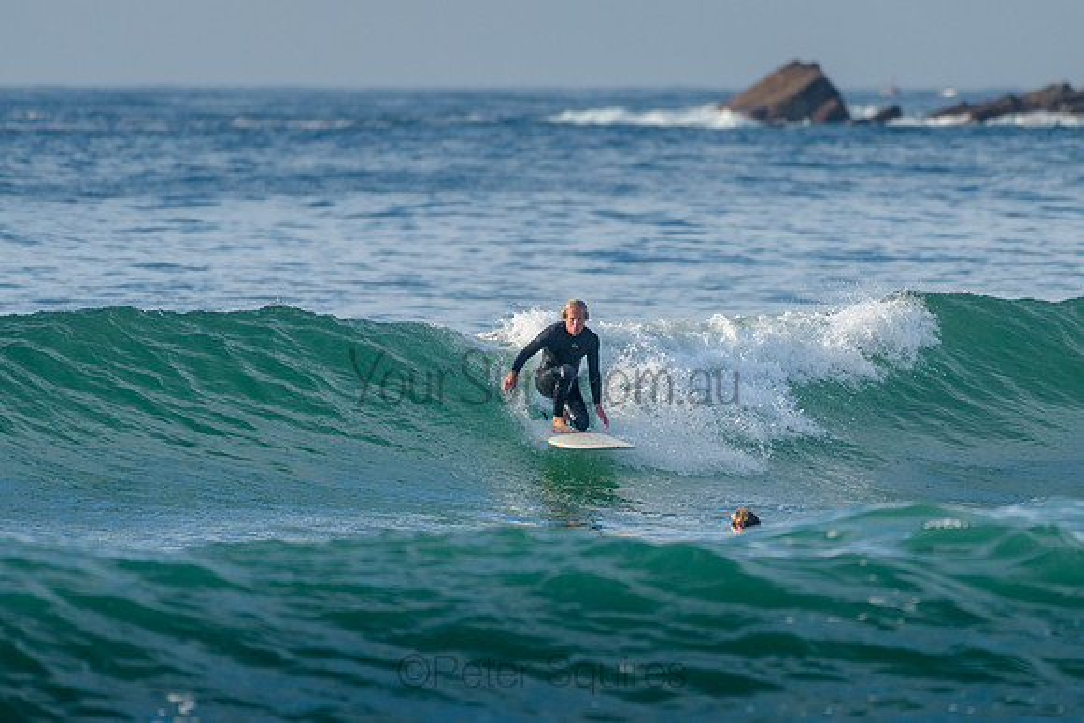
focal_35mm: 613
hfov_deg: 3.4
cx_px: 544
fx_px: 18466
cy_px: 354
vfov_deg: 2.2
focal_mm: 500
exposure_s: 1/2000
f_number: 5.6
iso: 320
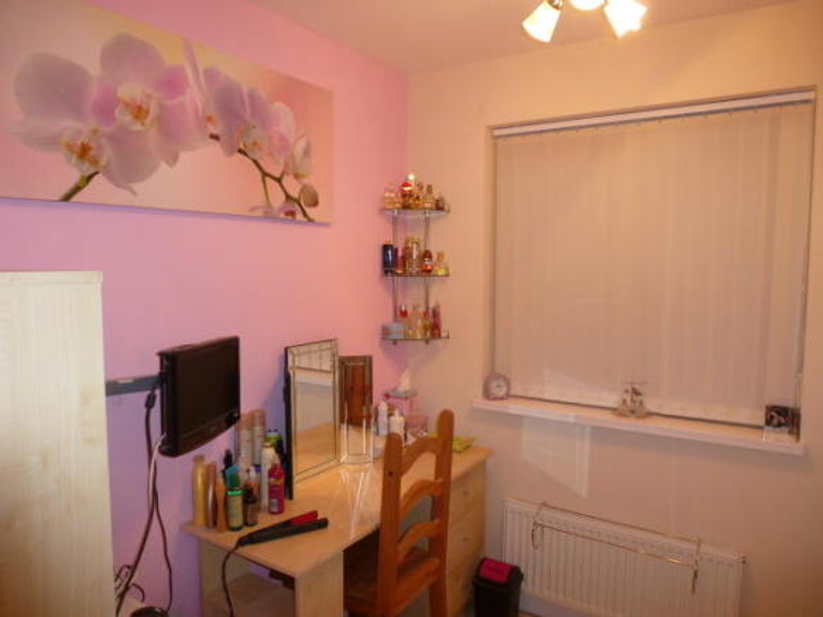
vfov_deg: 56.8
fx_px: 570
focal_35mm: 24
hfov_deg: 71.6
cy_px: 308
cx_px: 412
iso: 320
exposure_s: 1/60
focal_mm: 4.3
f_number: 3.3
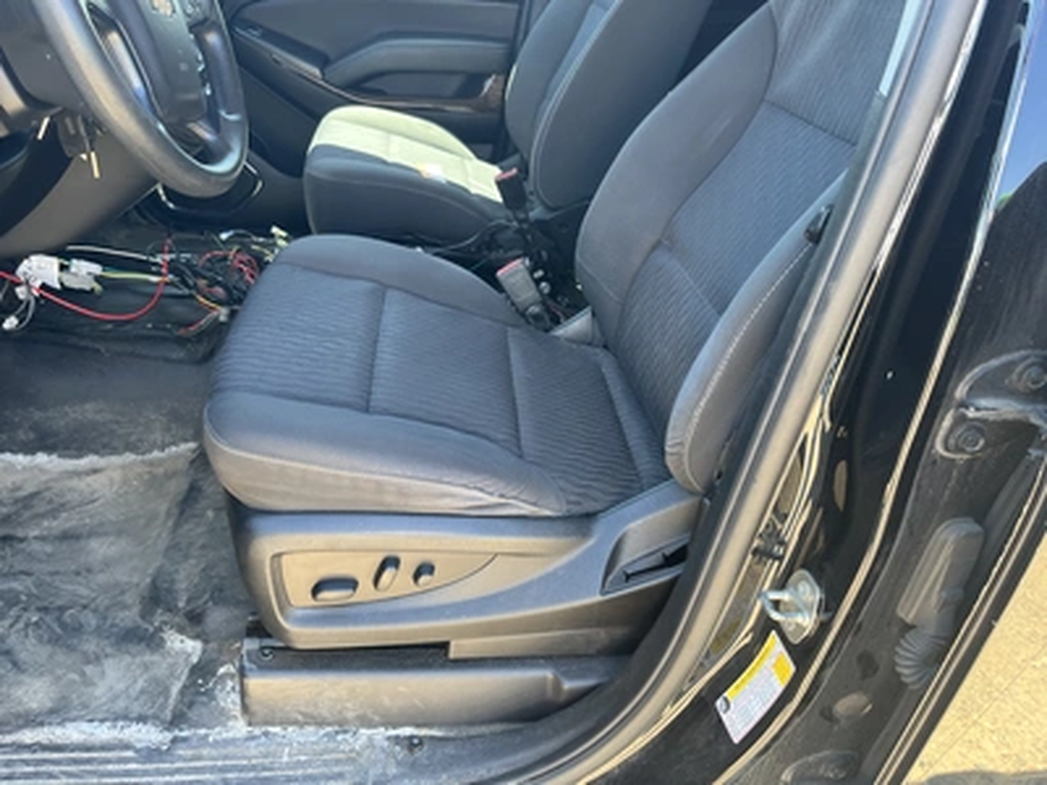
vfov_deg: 53.1
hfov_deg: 67.3
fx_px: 786
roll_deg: -7.7
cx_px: 524
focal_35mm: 26
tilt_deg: -32.4
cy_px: 392
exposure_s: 1/129
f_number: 1.6
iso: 64
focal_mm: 5.1
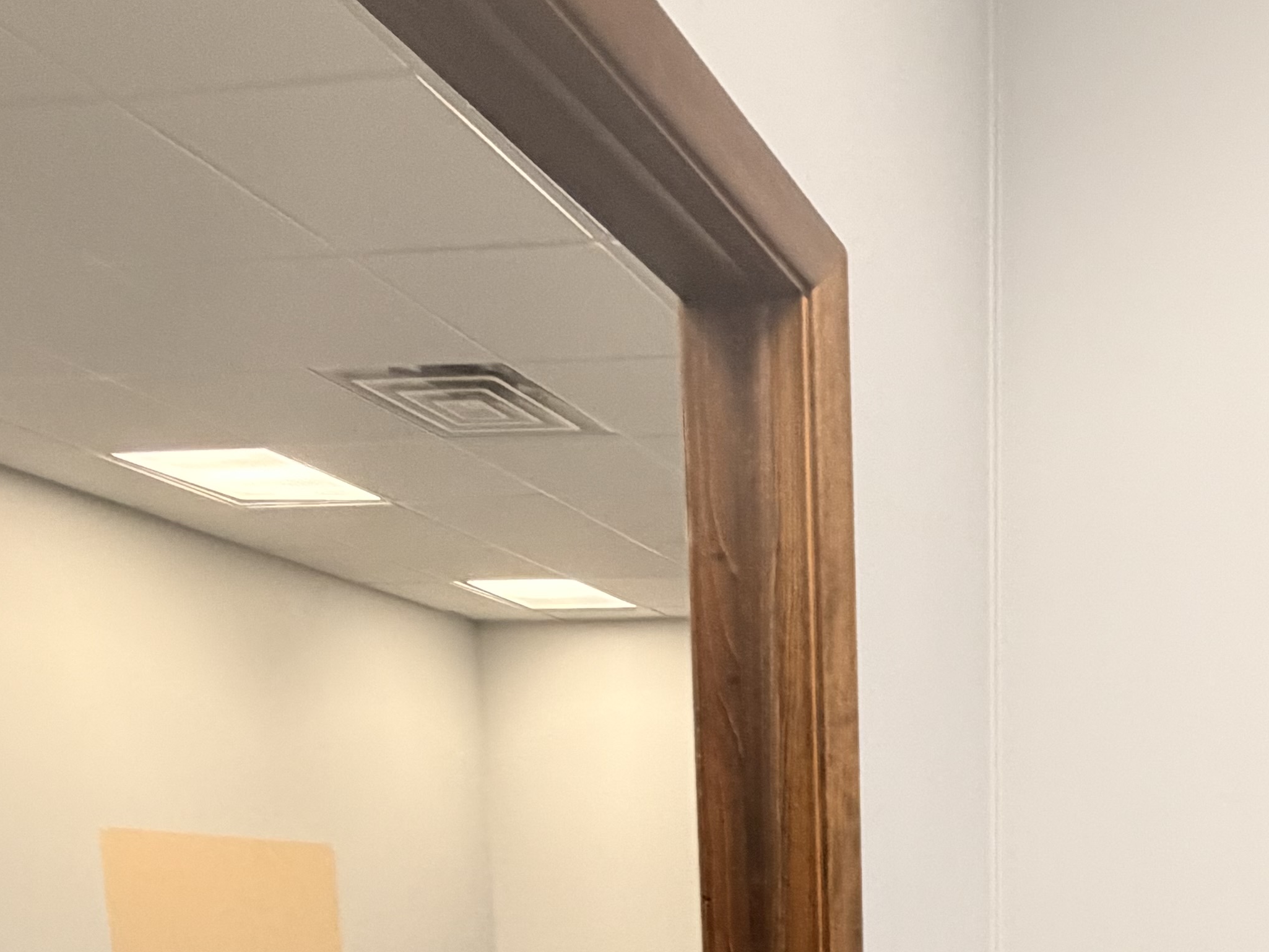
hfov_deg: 43.3
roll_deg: +0.1
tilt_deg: -9.4
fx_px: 1430
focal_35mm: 39
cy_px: 1144
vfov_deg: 31.0
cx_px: 1166
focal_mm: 2.22
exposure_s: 1/60
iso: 320
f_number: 2.2
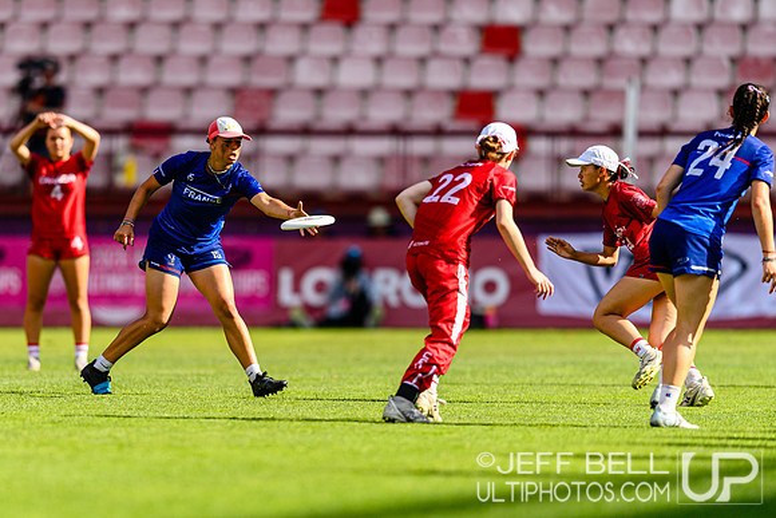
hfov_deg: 3.8
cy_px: 282
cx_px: 250
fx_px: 11774
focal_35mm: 546
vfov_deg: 2.5
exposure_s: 1/1250
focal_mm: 400
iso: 140
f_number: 3.2
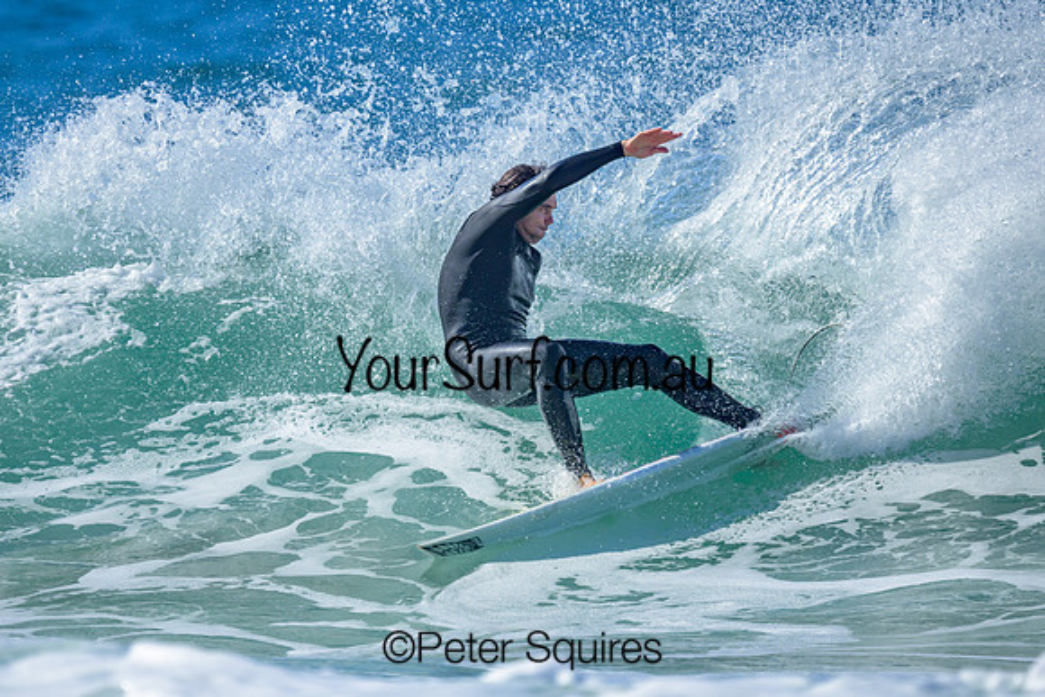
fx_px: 31133
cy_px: 339
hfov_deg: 1.9
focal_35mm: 1072
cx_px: 449
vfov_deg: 1.3
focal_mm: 800
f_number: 6.3
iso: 200
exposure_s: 1/2000
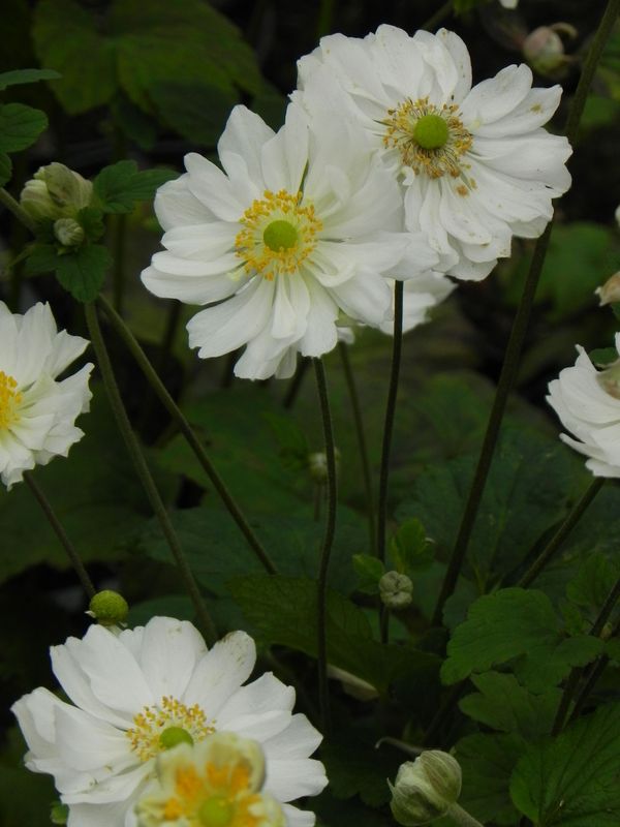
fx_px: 5063
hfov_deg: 7.0
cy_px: 414
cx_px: 310
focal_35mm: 212
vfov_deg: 9.3
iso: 160
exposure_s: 1/125
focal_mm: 37.7
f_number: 5
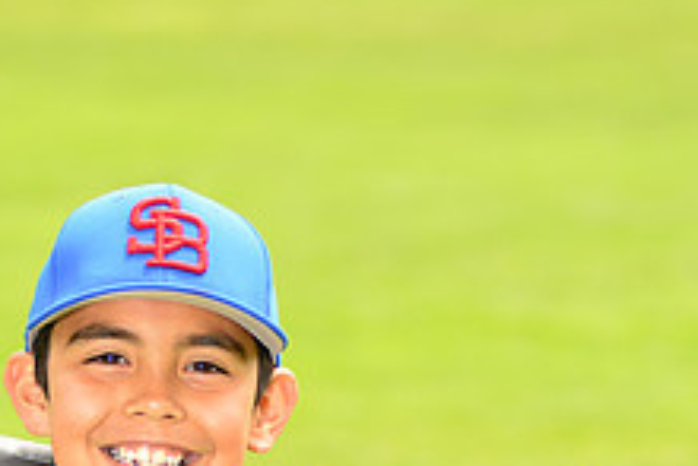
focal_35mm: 306
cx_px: 174
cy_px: 569
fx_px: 5937
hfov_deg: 6.7
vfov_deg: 4.5
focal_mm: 116
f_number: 5
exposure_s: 1/250
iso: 100
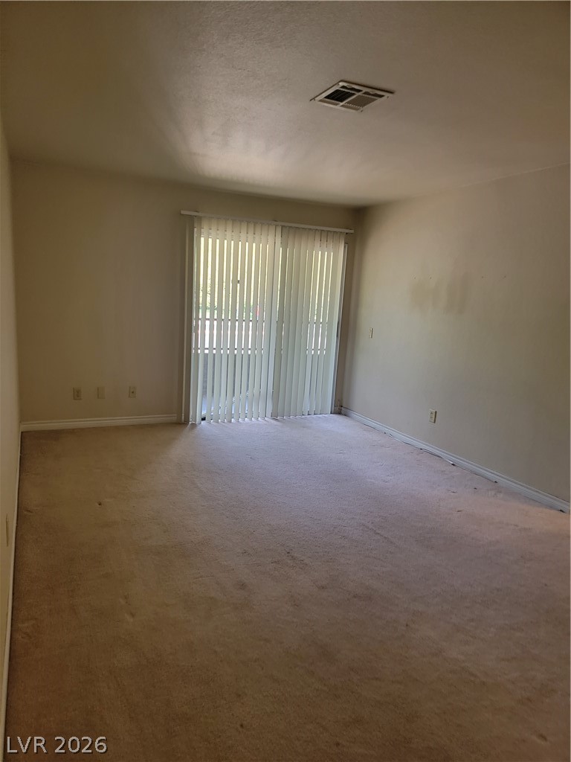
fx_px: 528
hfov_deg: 56.8
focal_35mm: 24
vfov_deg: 71.6
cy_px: 381
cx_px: 286
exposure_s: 1/120
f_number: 1.8
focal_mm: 6.7
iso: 320
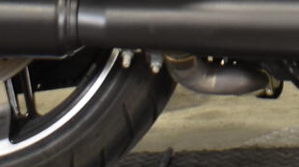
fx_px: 2158
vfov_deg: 4.3
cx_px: 477
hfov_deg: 7.7
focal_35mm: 272
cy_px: -311
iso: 400
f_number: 4
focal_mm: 27
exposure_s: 1/13
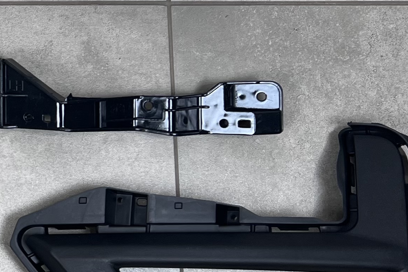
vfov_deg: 14.5
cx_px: -193
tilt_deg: -82.2
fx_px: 1065
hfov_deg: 19.2
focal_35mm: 94
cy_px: 68
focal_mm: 5.7
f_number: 1.5
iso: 50
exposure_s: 1/100
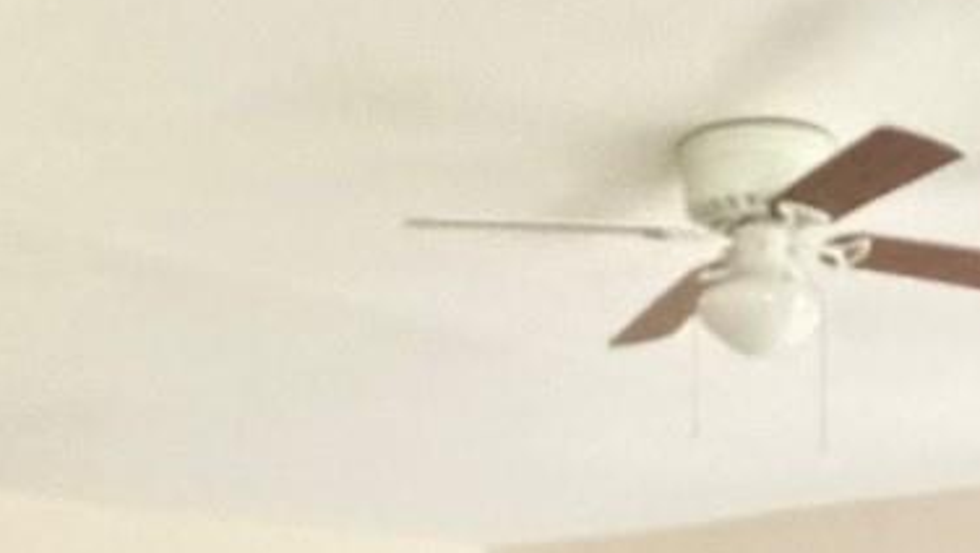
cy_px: 835
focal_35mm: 83
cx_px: 730
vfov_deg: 13.7
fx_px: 2158
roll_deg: +0.4
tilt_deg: -0.5
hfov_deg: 25.3
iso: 3200
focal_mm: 2.22
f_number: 2.2
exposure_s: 1/19
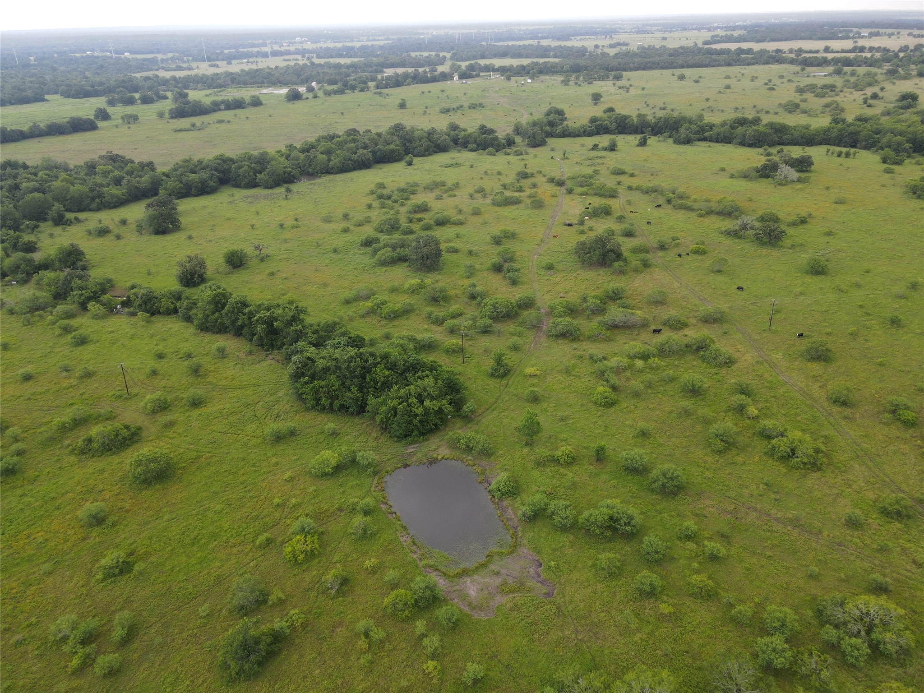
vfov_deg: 56.8
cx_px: 462
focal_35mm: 24
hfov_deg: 71.6
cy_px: 346
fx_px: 641
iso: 100
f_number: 2.8
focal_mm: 4.5
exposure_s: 1/40
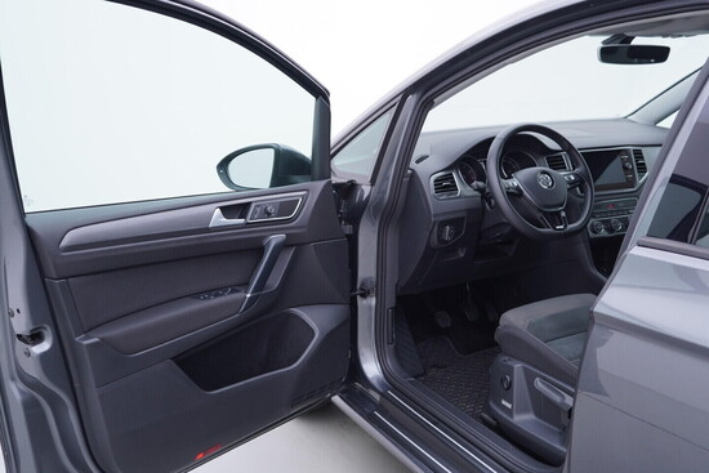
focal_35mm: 36
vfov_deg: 36.9
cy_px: 236
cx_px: 354
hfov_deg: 53.1
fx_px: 709
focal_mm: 24
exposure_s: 1/50
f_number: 3.2
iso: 125
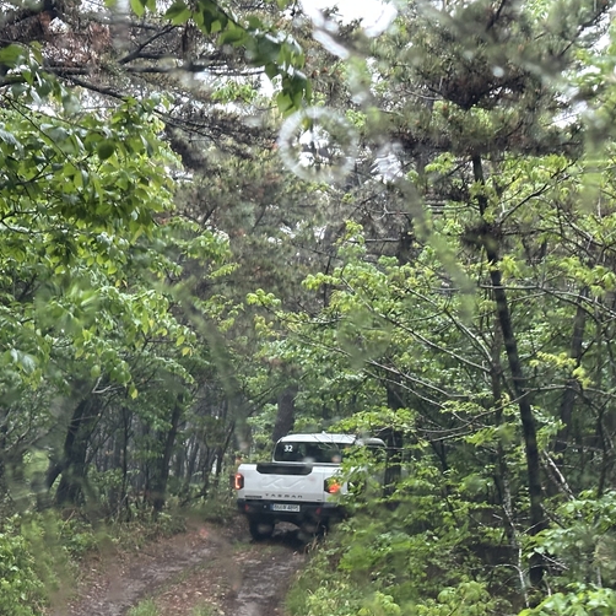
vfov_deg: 23.3
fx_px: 1490
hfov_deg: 23.3
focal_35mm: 74
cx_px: 208
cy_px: 387
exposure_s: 1/60
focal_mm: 6.86
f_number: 1.78
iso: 160
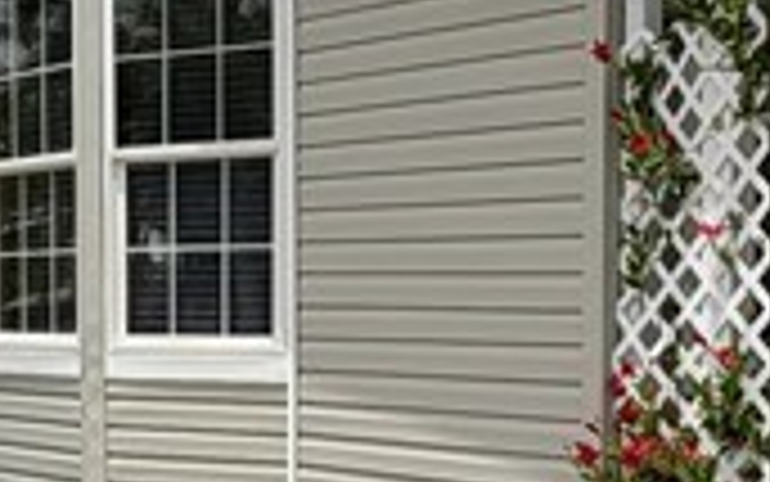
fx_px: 1868
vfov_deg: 14.6
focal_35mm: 89
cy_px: 356
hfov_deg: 22.6
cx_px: 36
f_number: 2.2
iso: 20
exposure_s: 1/1211
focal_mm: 2.22
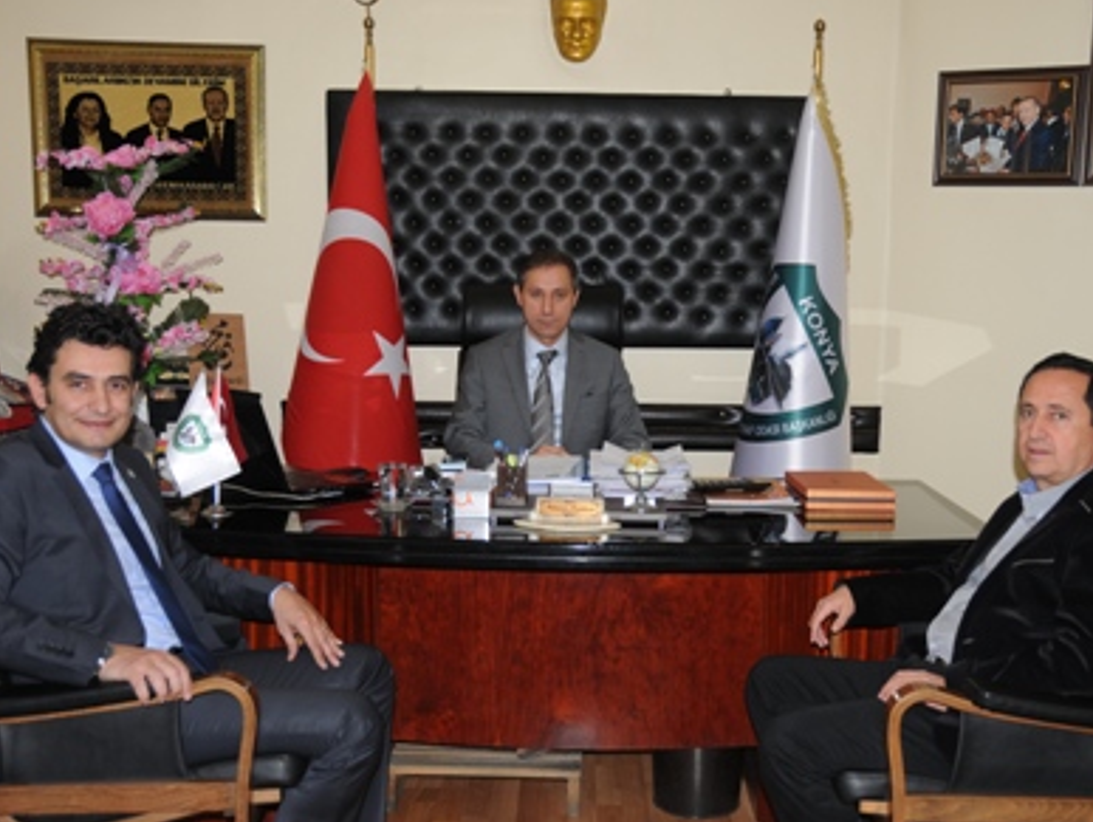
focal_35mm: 40
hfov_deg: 46.7
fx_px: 1264
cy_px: 415
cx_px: 585
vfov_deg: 36.0
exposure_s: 1/60
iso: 200
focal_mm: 24
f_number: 3.8
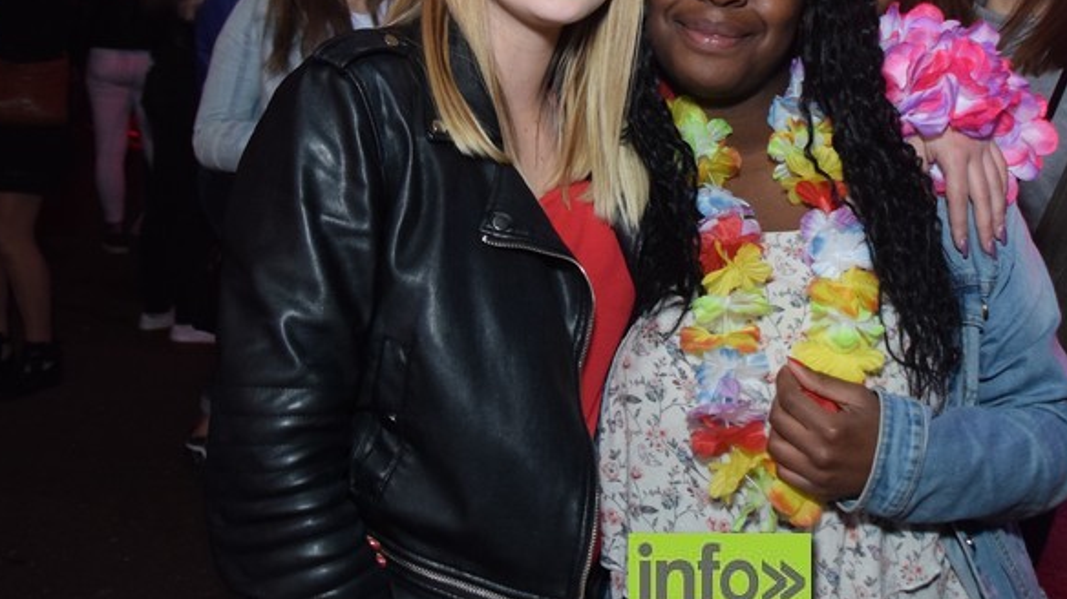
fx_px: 1386
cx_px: 721
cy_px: 66
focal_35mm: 49
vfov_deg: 23.8
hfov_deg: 41.5
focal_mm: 18
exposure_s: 1/30
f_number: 3.5
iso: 1600
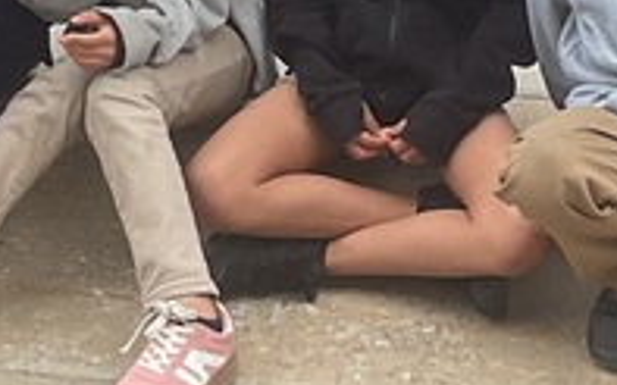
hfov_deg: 13.1
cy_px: -510
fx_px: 2690
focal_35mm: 160
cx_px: 185
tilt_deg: -10.4
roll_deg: +1.0
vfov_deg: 7.7
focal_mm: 3
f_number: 1.8
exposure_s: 1/524
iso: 16
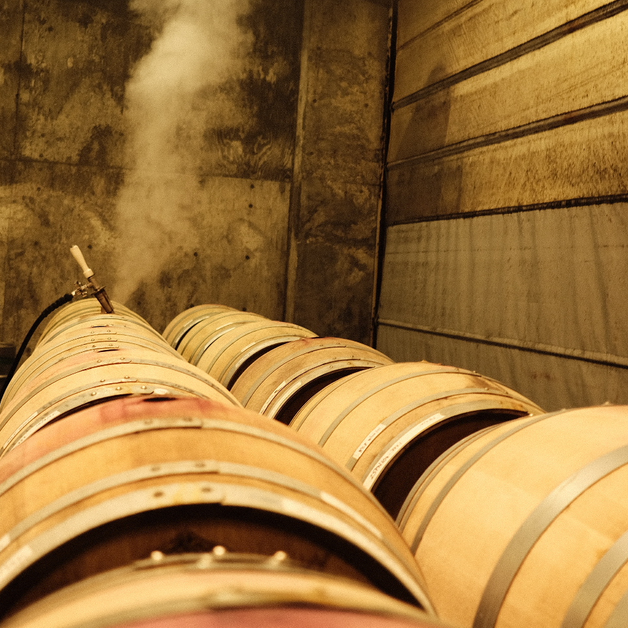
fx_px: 1129
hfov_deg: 31.0
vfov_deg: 31.0
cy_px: 268
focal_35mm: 55
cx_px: 261
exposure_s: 1/34
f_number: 2
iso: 640
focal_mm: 23
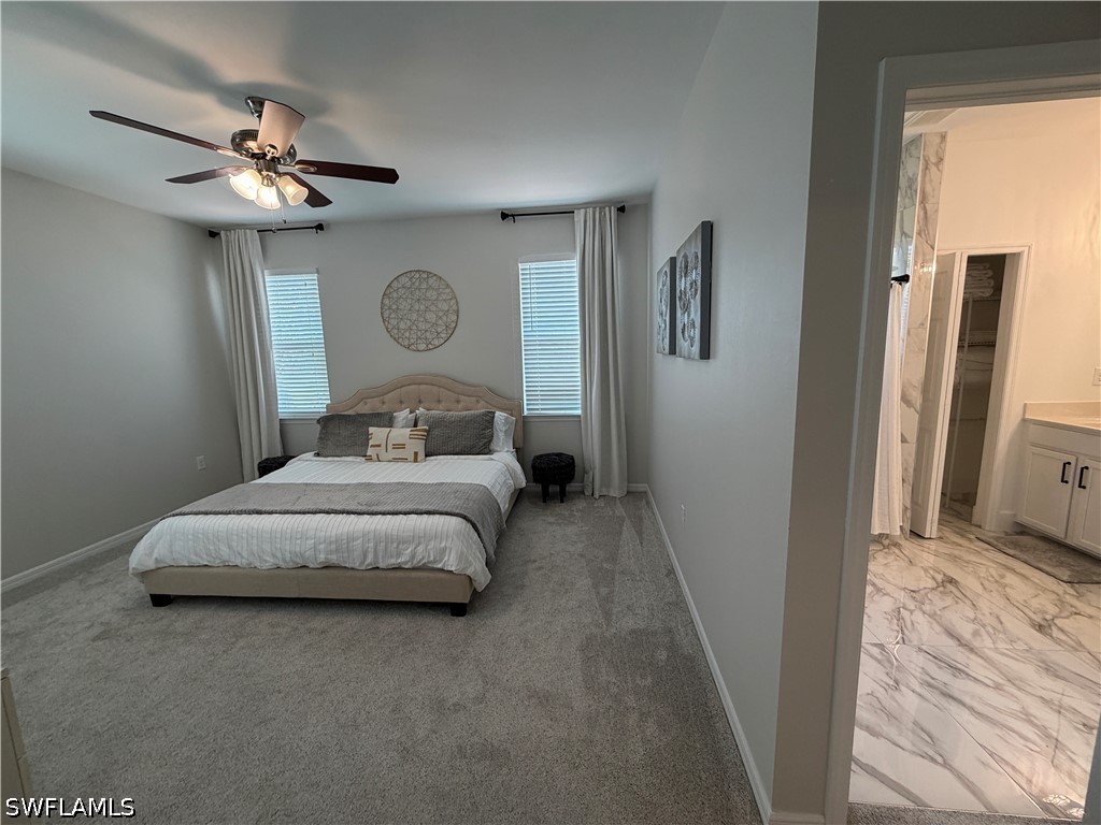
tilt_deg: -8.8
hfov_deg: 102.1
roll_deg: +1.6
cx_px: 550
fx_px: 445
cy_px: 412
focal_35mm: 14
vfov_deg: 85.7
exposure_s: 1/120
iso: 200
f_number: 2.2
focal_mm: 2.22
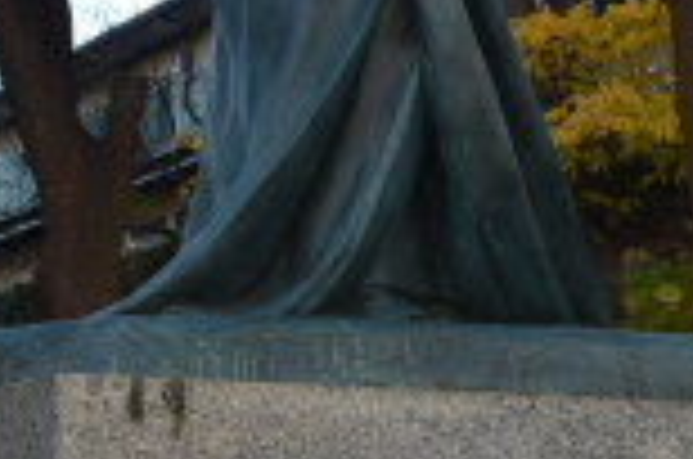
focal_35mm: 112
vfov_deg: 12.1
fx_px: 2152
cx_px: 364
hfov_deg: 18.3
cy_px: 45
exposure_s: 1/250
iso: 250
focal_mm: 18
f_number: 8
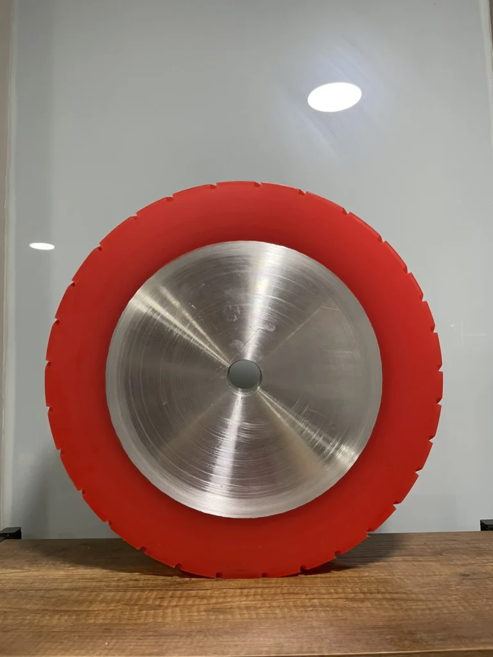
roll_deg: +0.7
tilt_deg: +5.2
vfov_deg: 67.3
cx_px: 246
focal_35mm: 26
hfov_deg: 53.1
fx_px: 494
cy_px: 328
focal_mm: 4.2
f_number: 1.6
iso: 125
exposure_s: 1/50
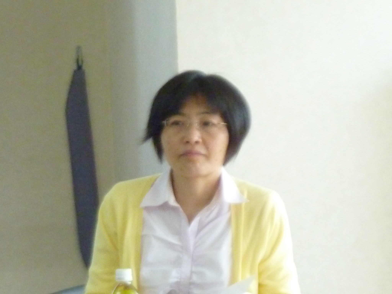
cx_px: 196
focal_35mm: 284
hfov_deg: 7.0
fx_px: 3216
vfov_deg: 5.2
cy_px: 147
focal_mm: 25.9
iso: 800
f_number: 4.5
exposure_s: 1/160
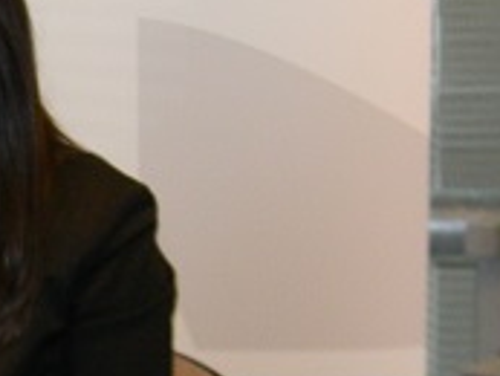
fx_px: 2052
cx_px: -289
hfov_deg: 13.0
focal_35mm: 142
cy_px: 260
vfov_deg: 10.4
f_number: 3.8
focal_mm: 7.3
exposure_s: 1/30
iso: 175
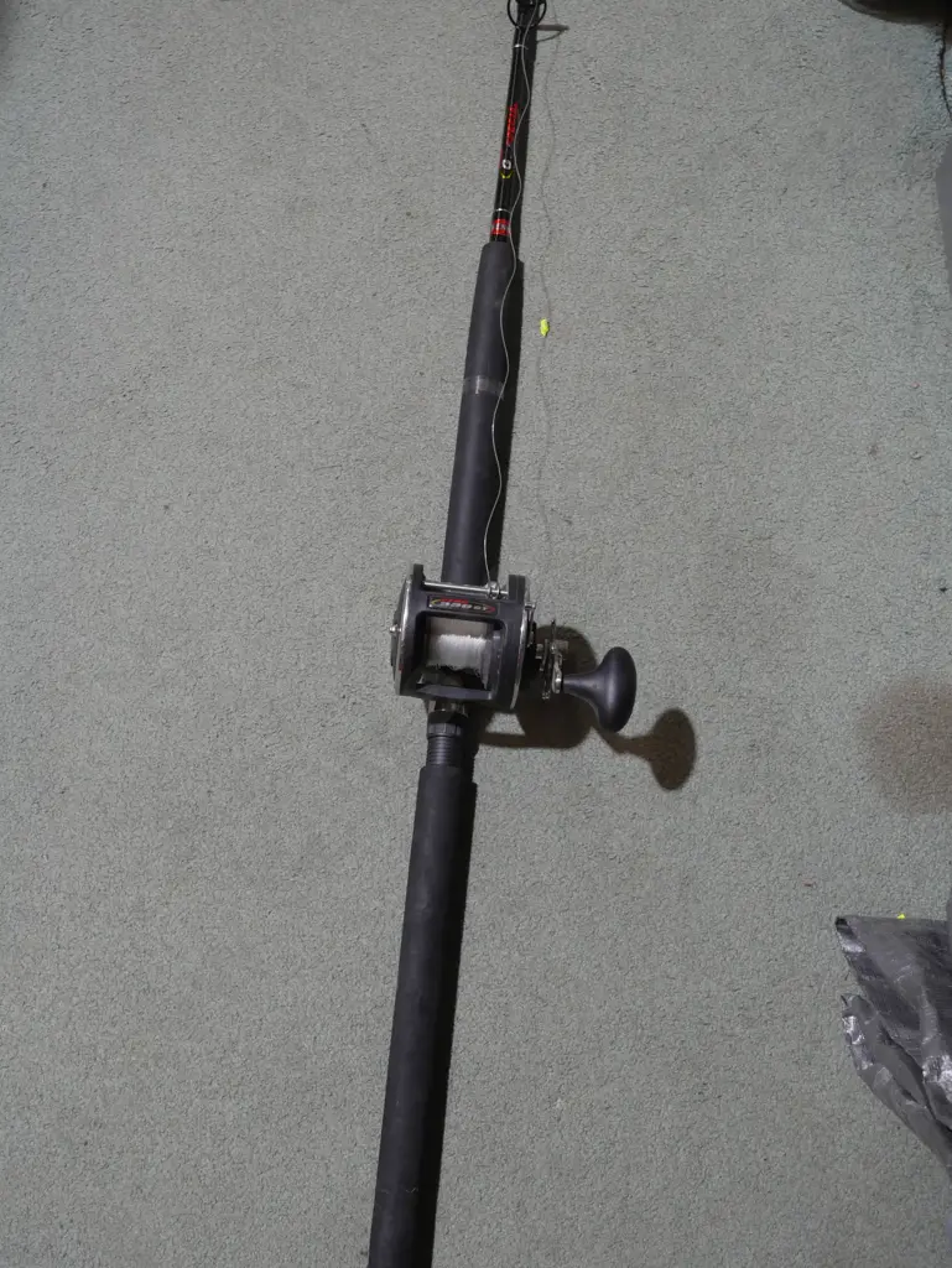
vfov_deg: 38.2
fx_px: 1832
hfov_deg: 29.1
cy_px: 634
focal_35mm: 50
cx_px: 476
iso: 640
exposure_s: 1/60
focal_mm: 25
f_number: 5.3
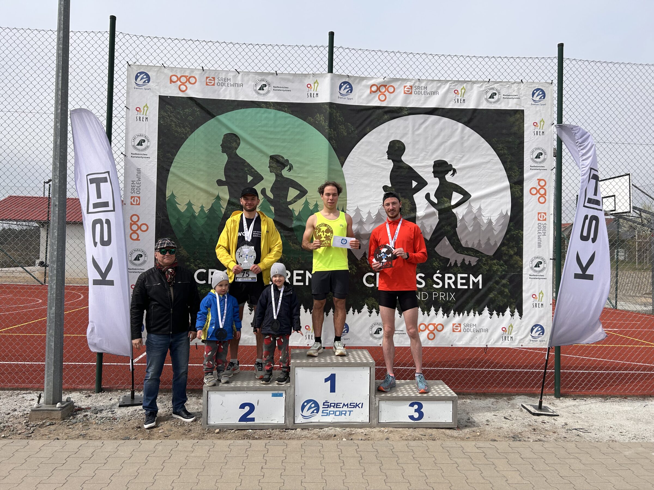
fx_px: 491
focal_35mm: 26
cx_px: 327
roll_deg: -1.0
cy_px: 245
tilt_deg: +2.1
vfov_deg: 53.1
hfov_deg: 67.3
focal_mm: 5.7
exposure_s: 1/5587
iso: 50
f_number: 1.5
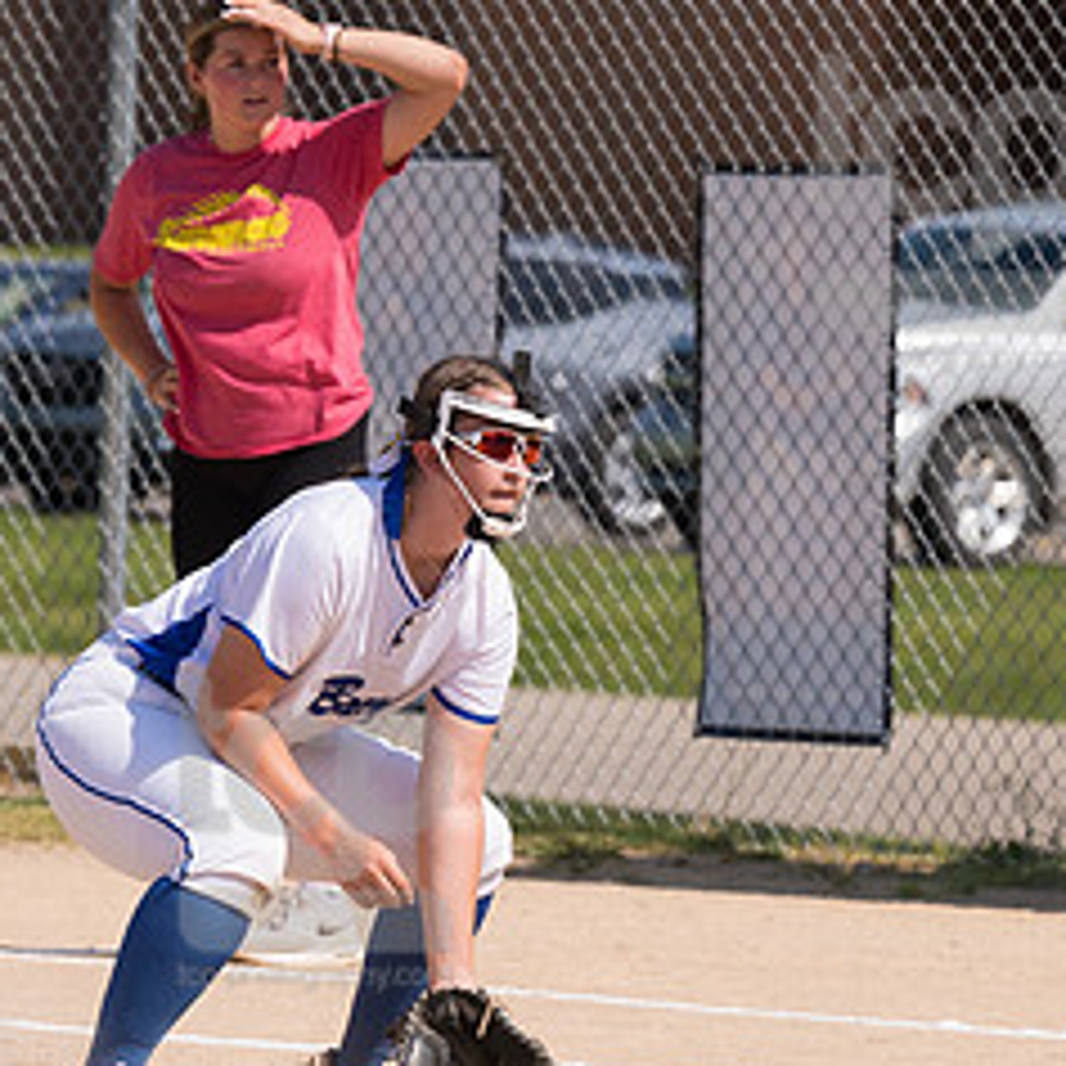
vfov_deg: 3.0
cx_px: 315
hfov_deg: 3.0
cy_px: 832
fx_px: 20068
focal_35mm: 576
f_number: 5.6
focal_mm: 185
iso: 250
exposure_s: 1/1600
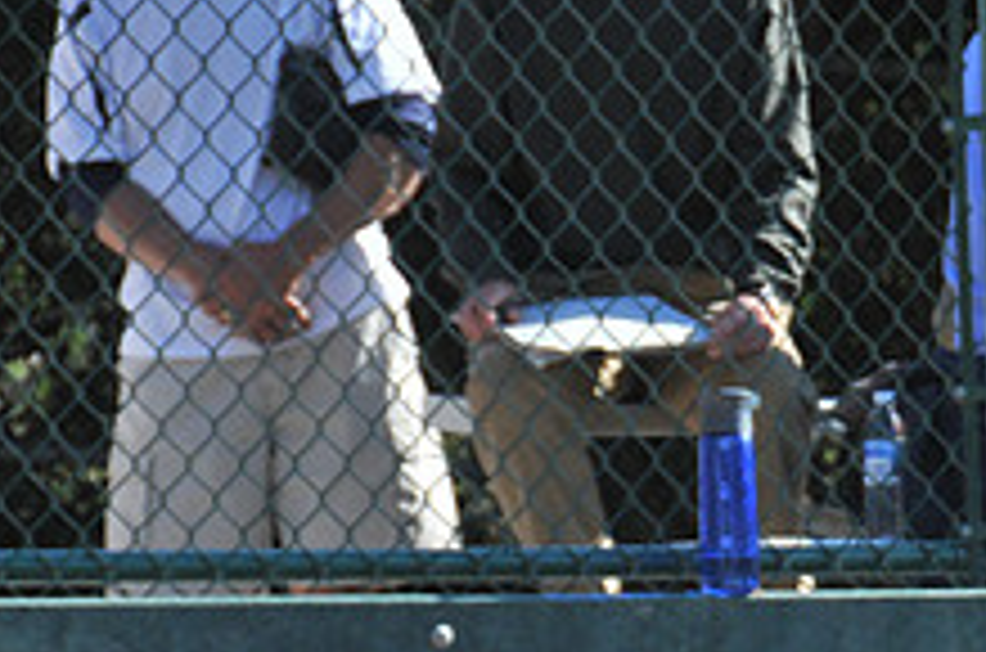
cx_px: 1301
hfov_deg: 4.0
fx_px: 14129
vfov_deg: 2.6
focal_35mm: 517
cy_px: 839
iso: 400
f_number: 11
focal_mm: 130
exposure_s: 1/500
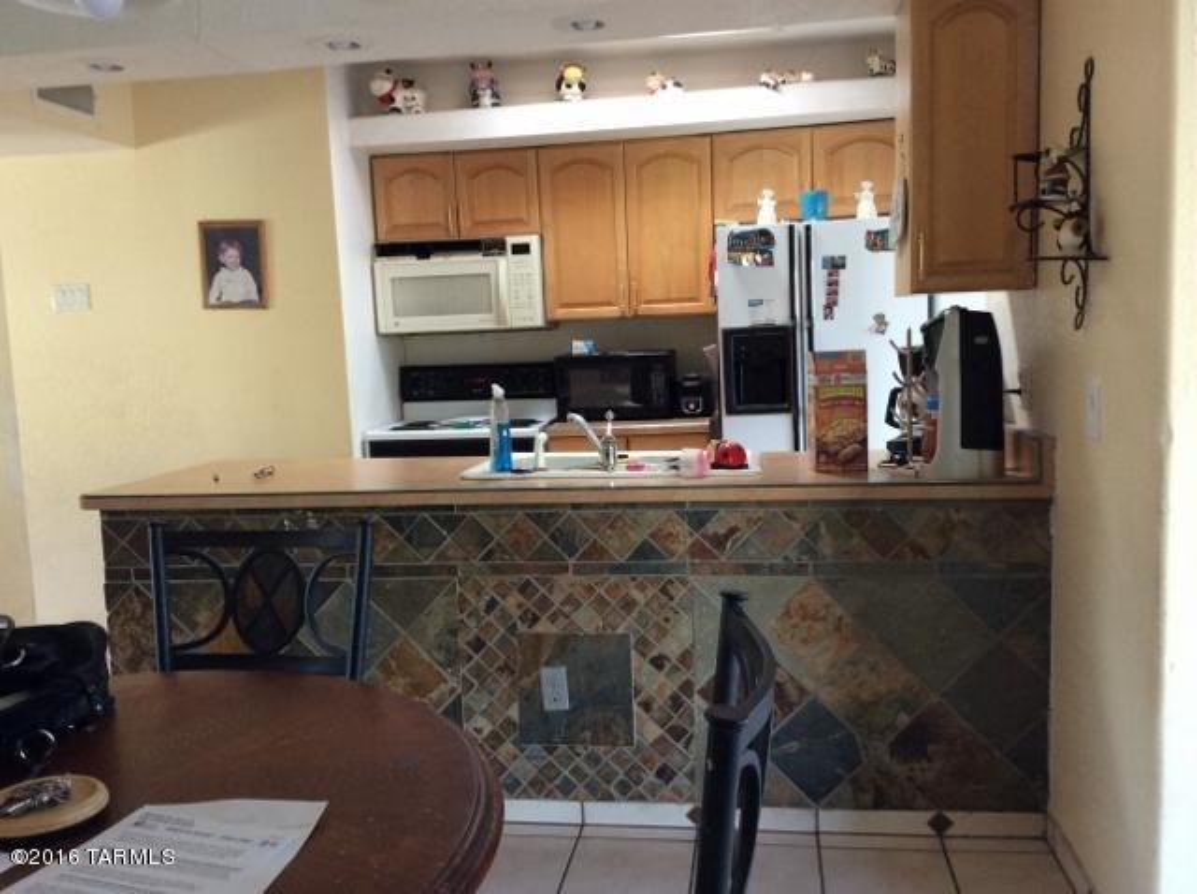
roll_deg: +3.7
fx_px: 1105
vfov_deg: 44.1
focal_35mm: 32
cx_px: 598
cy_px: 447
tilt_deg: -5.9
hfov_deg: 56.9
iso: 100
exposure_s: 1/24
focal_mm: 3.3
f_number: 2.4
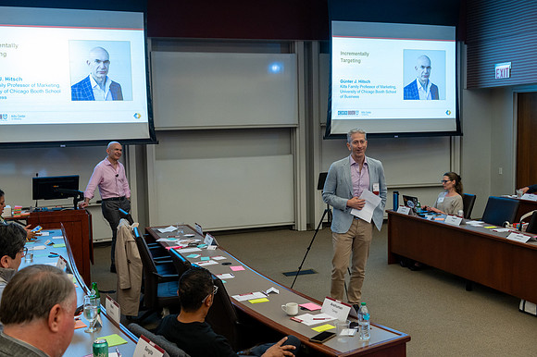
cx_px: 268
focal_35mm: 42
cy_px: 178
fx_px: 626
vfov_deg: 31.9
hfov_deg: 46.4
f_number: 5.6
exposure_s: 1/100
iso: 1600
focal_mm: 42
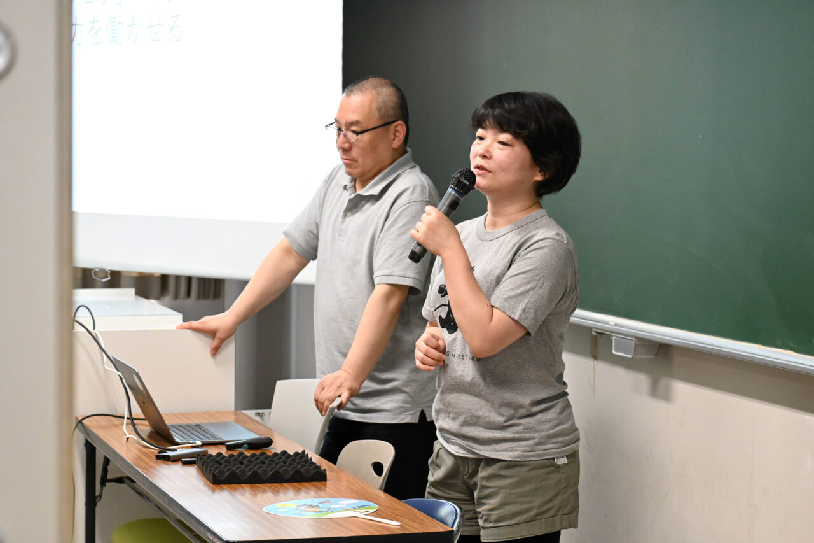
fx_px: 2204
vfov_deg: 14.0
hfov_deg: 20.9
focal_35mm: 98
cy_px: 272
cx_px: 407
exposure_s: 1/125
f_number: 4.8
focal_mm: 65
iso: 2500
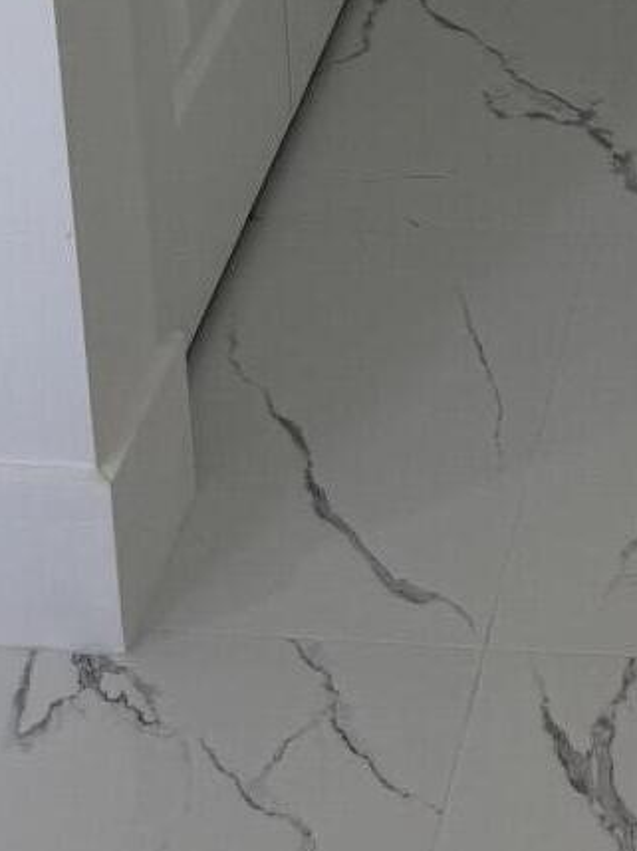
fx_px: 2752
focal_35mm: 112
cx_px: 812
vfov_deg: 14.0
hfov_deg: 12.8
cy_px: -992
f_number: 1.78
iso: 64
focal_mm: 6.76
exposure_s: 1/241
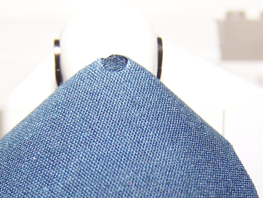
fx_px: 737
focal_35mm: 97
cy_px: 180
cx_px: 110
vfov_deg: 15.1
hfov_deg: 20.2
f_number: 2.8
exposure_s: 1/60
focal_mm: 6.3
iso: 80
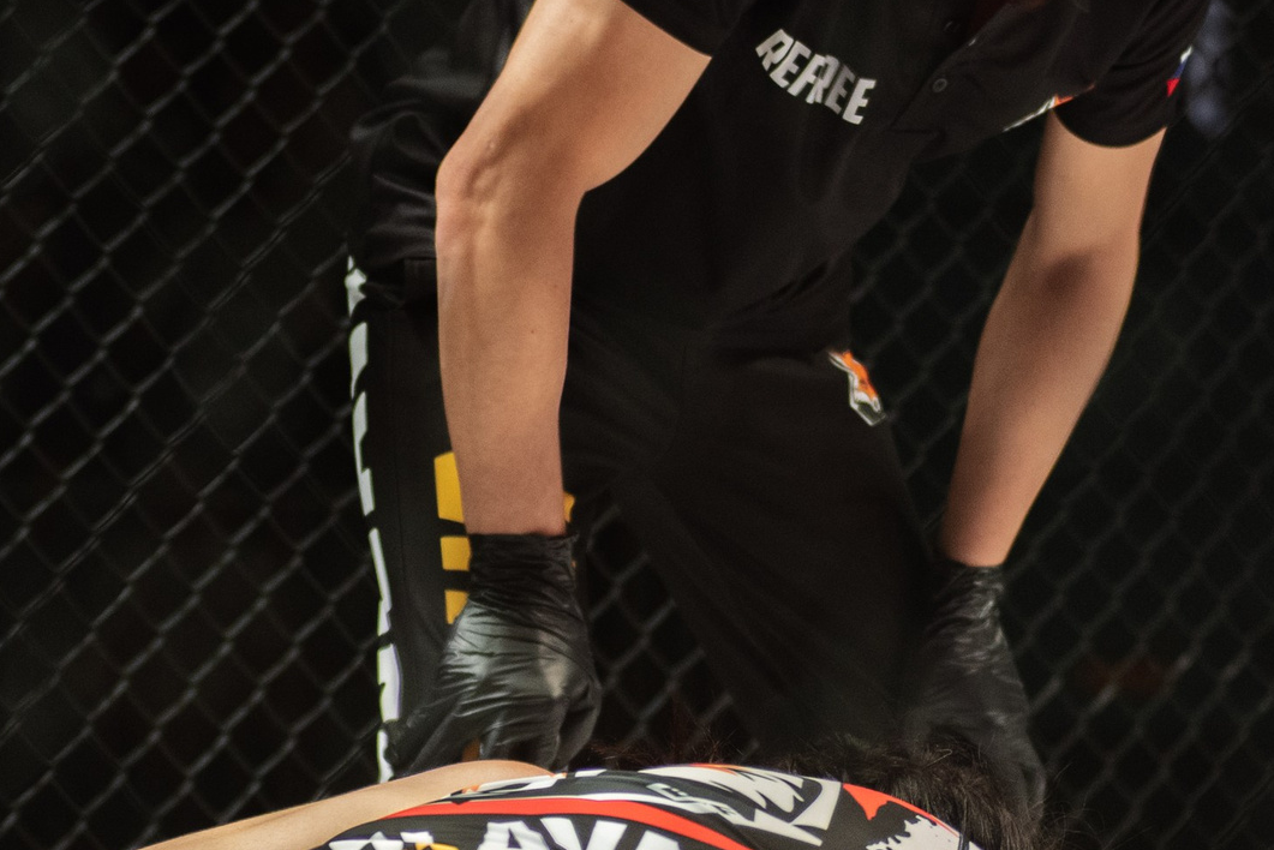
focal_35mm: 193
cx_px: 405
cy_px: 637
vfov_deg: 7.1
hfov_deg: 10.6
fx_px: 6832
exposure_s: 1/500
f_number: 4
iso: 2000
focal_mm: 80
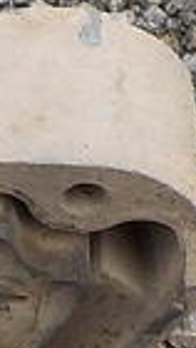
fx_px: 1373
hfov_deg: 8.0
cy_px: 400
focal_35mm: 149
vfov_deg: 14.0
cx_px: -127
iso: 320
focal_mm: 4.1
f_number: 3.3
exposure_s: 1/250
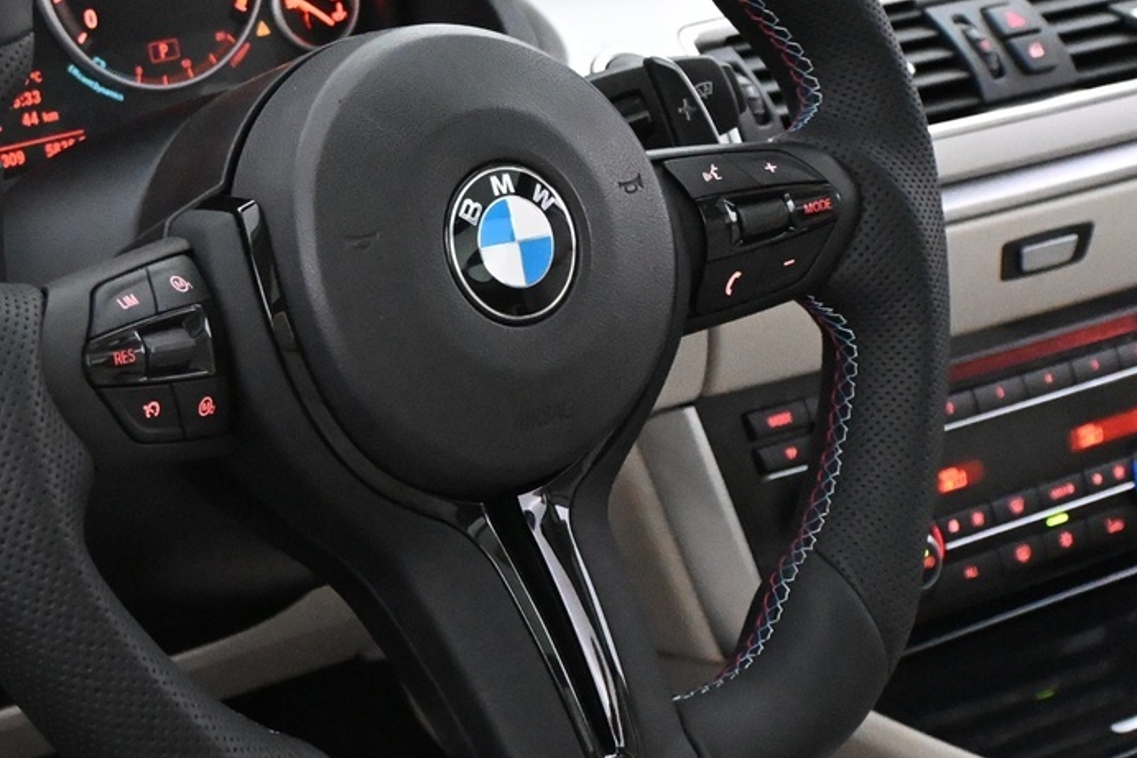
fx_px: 2388
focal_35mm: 76
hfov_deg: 26.5
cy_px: 243
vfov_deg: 18.0
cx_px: 323
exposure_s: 1/60
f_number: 4
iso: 8000
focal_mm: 21.5
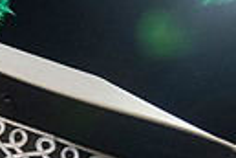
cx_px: -68
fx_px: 708
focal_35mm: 108
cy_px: 251
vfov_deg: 12.0
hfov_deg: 17.8
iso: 1250
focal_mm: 24
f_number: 3.2
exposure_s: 1/500
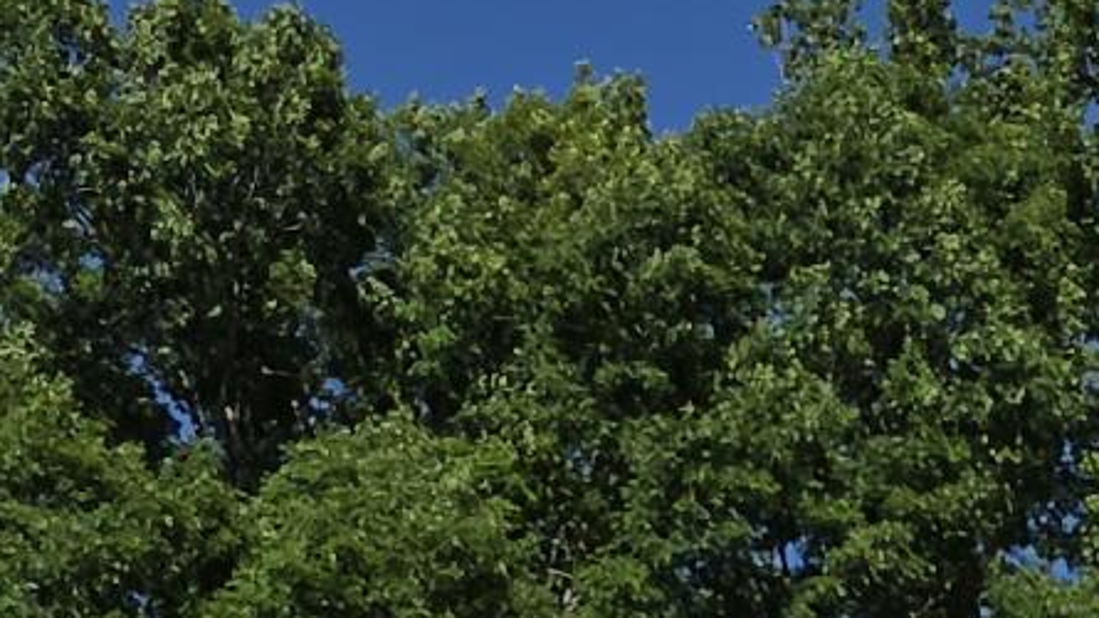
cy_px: 2489
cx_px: 1373
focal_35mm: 169
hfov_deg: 12.4
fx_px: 4923
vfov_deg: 6.0
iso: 12
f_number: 1.7
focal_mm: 6.3
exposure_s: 1/1623
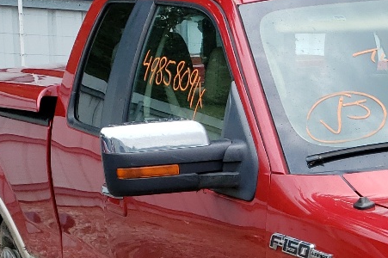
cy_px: 285
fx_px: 1034
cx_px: 511
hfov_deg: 19.5
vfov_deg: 13.9
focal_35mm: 96
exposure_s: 1/1250
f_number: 1.5
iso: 50
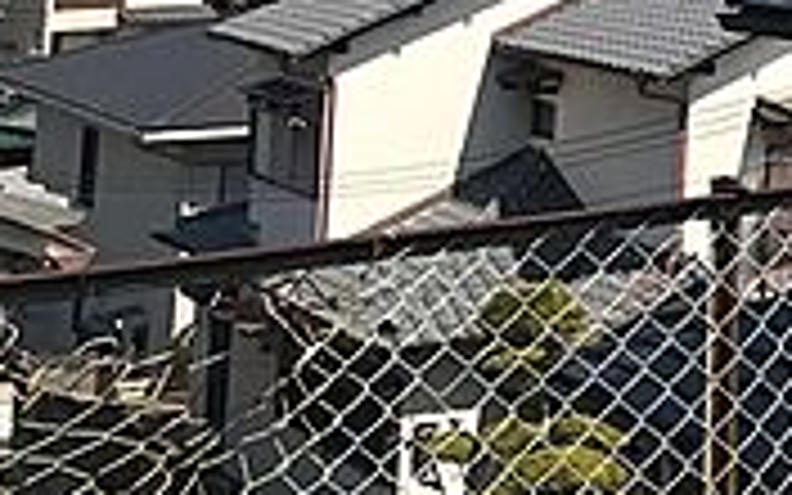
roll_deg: -1.2
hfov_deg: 18.4
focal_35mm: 101
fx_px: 2180
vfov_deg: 12.0
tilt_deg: +5.5
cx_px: 1161
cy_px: -369
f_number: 1.8
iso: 20
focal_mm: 3.99
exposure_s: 1/2907
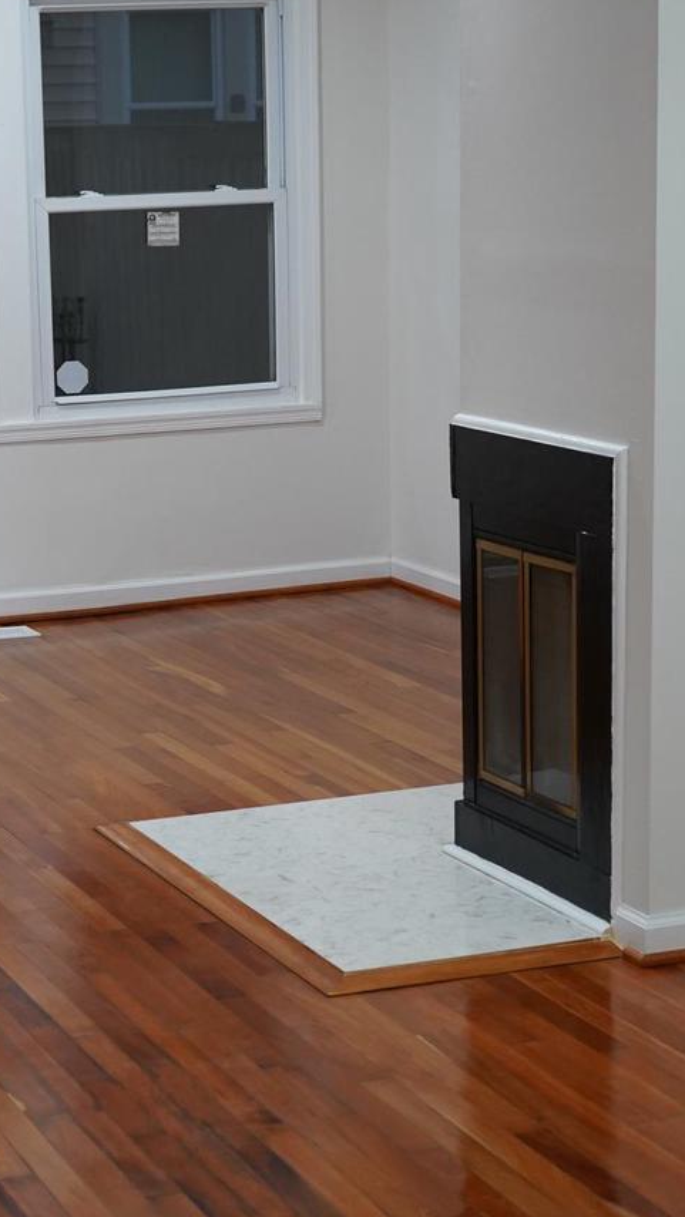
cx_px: 95
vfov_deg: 26.8
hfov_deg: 15.2
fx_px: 2551
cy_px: 602
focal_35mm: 79
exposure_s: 1/160
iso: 2000
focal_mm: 42
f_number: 4.5
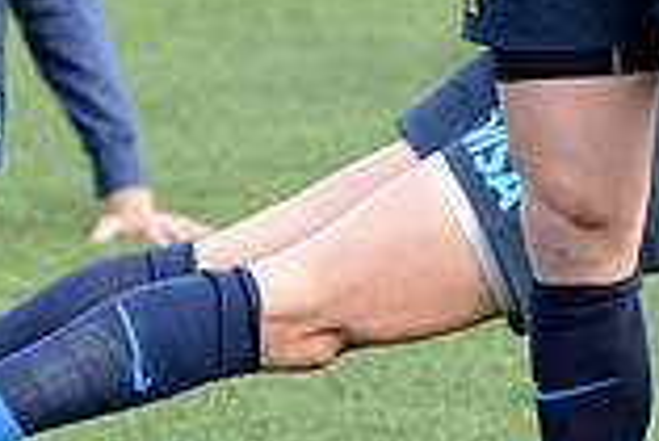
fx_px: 12184
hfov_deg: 3.1
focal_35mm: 665
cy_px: -355
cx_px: 516
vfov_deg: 2.1
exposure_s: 1/1000
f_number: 4
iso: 800
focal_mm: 180
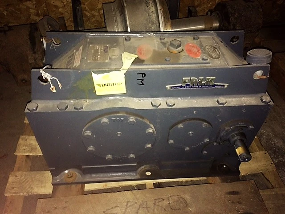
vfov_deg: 48.2
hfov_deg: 61.7
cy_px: 107
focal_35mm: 29
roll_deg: -1.9
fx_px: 239
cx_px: 142
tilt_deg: -44.2
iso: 125
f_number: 2.2
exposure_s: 1/16
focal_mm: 4.15
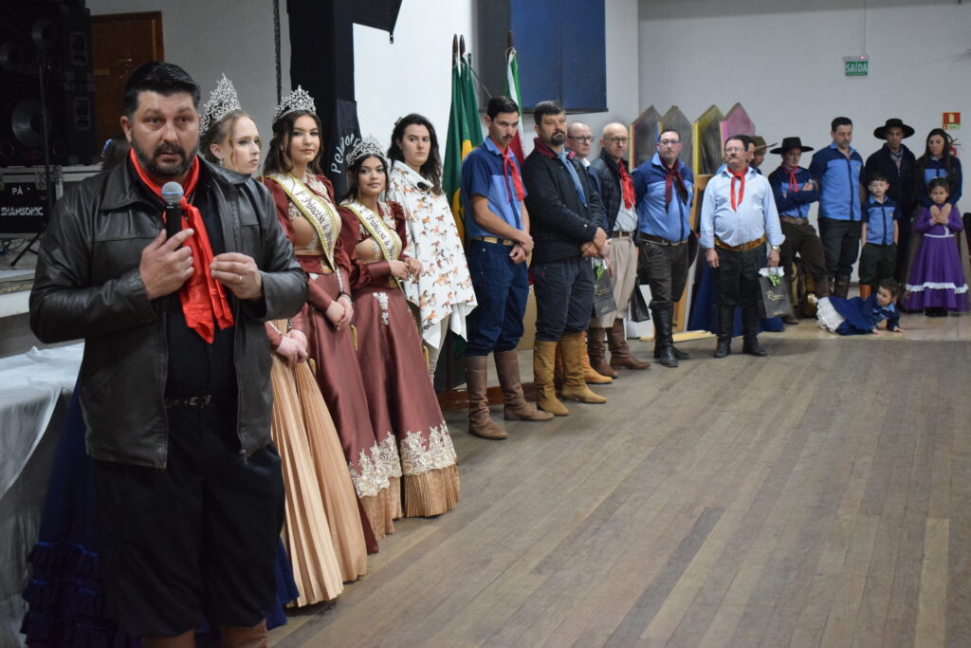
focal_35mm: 48
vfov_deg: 28.1
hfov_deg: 41.1
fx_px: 1295
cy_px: 324
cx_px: 486
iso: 4000
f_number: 4.5
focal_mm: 32
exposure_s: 1/60
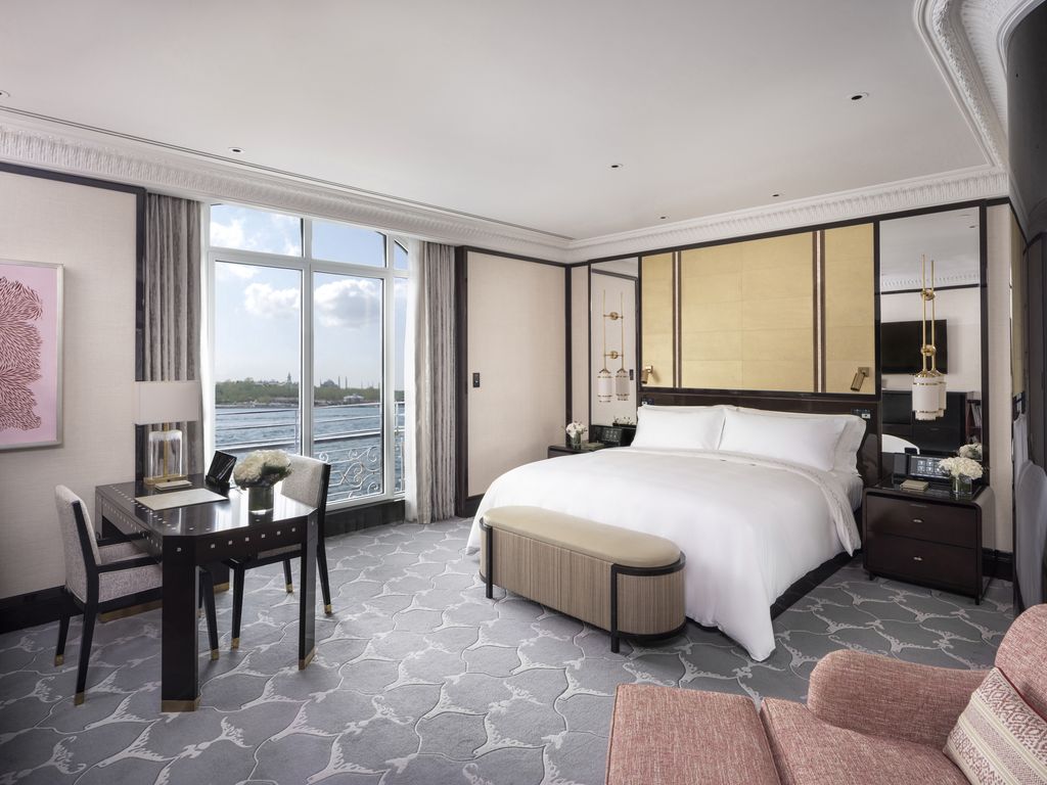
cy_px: 392
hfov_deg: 84.7
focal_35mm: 19
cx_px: 524
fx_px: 575
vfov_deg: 68.7
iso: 100
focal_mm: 24
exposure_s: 1/2.5
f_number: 11
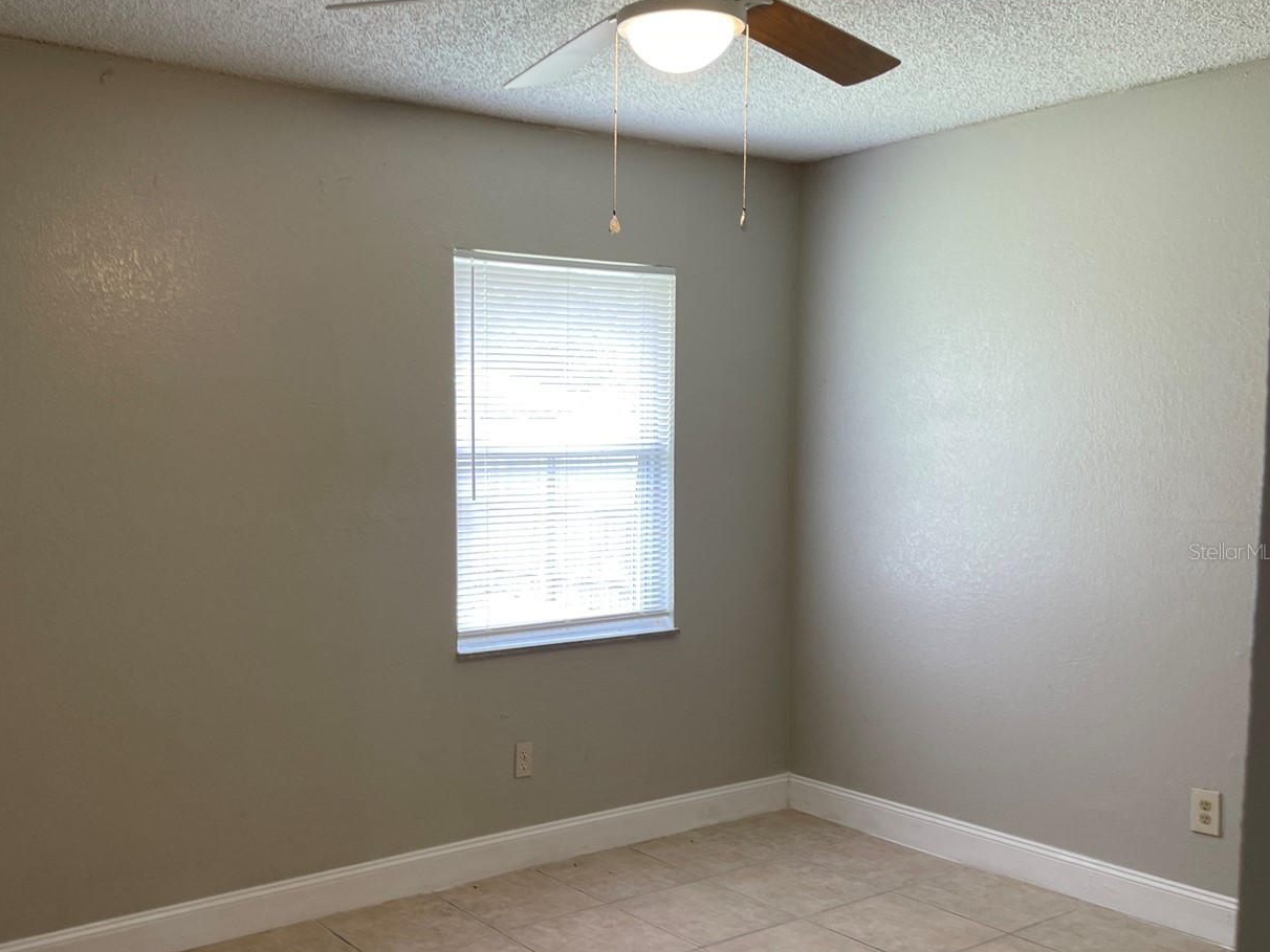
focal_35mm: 33
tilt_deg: -5.3
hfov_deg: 54.5
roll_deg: +0.3
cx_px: 450
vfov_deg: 42.8
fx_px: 1211
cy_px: 551
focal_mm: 5.1
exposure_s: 1/60
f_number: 1.6
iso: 80
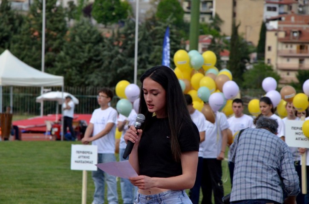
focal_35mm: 248
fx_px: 2120
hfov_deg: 8.3
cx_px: 154
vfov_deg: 5.5
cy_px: 102
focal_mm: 165
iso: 2000
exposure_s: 1/1600
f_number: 10
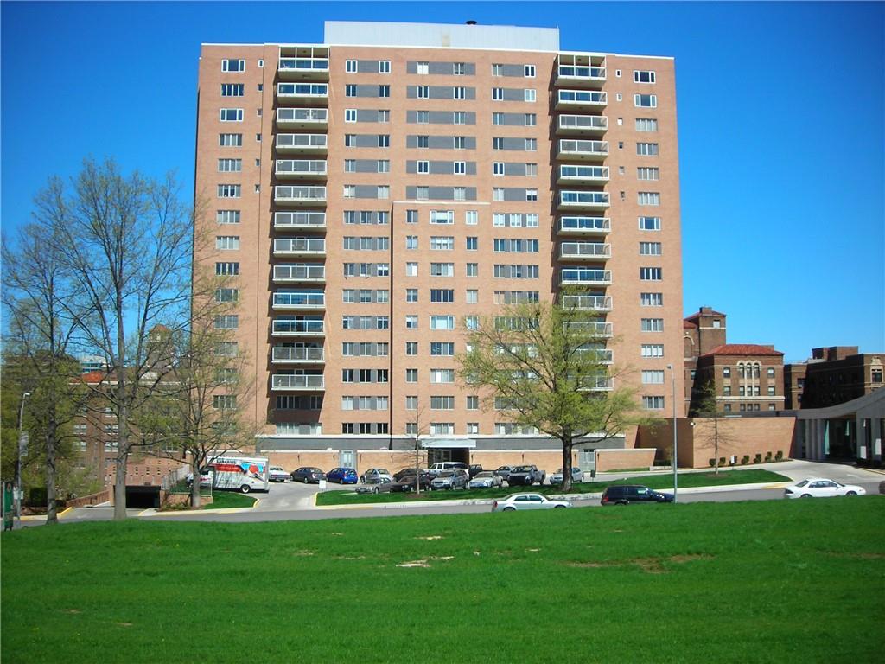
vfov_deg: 37.7
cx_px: 442
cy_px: 332
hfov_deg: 49.0
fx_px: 972
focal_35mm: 38
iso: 50
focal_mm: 6.3
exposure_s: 1/176
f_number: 6.4
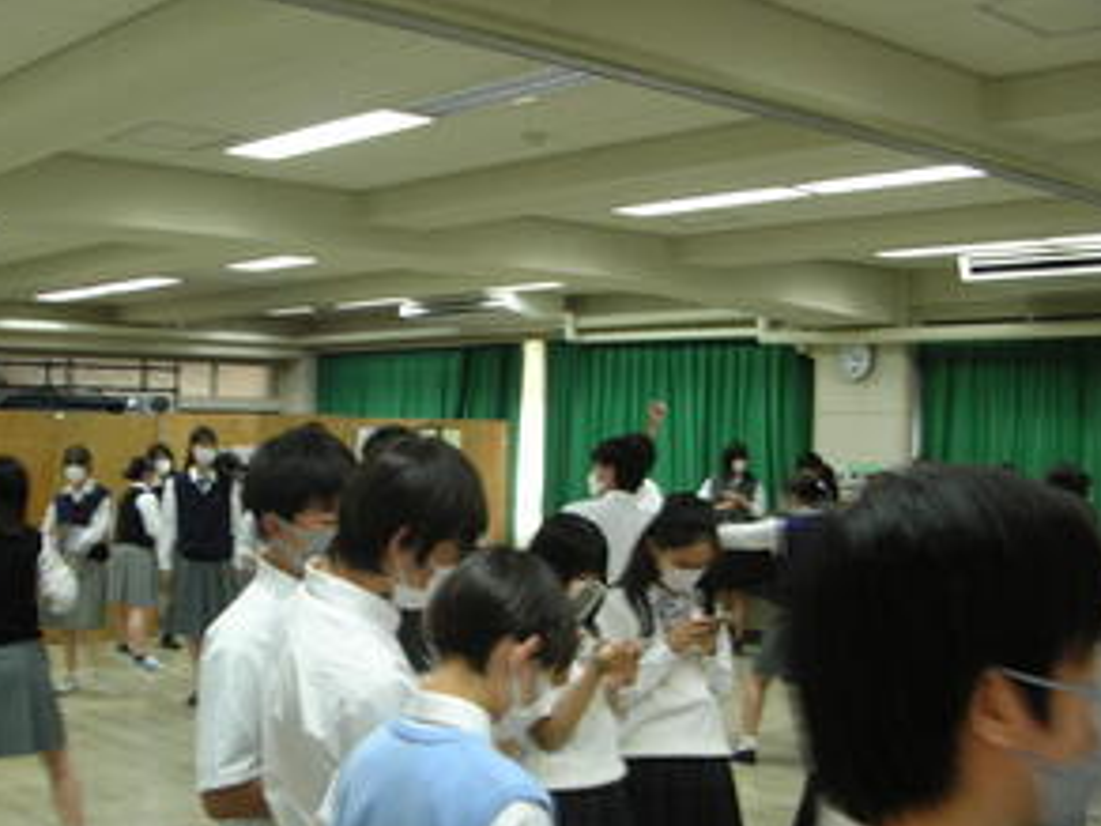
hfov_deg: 39.5
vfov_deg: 30.2
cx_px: 430
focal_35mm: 48
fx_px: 1527
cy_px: 502
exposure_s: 1/6
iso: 54
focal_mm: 5.8
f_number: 2.8
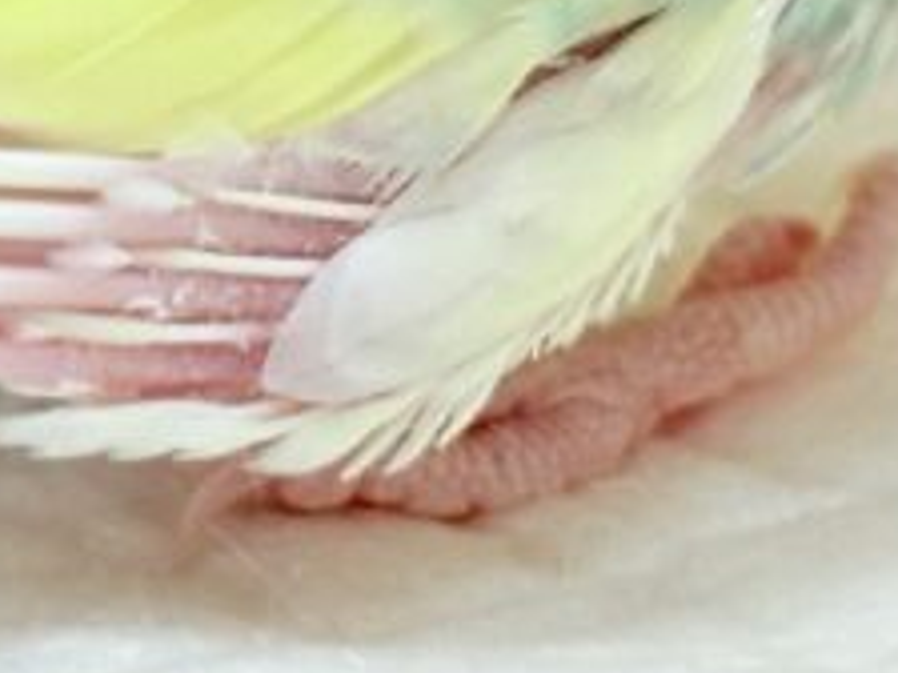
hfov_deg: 7.1
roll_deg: -0.4
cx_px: 12
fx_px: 7212
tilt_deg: -15.5
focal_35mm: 278
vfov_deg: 5.3
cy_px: -525
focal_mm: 5.96
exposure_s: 1/50
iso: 50
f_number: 1.6
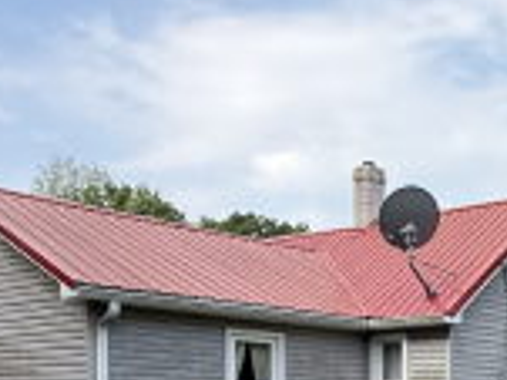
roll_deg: -1.3
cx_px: 666
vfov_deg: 21.8
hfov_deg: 26.3
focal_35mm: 62
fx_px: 907
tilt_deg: -1.7
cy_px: 464
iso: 64
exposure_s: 1/770
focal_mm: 2.22
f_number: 2.2
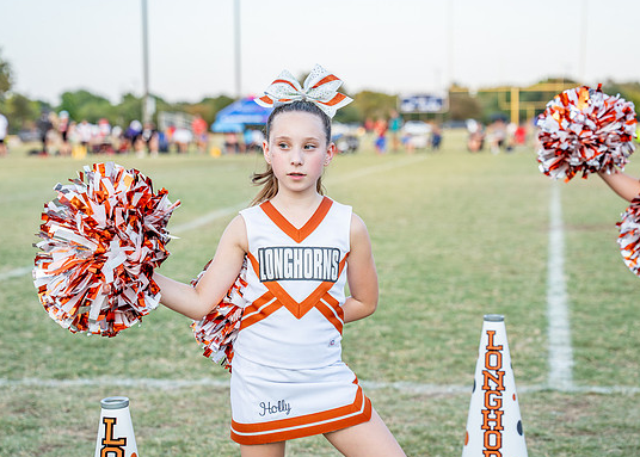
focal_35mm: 81
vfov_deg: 17.7
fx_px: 1472
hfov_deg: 24.5
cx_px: 341
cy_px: 231
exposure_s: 1/800
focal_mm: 60.3
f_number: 2.8
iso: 200
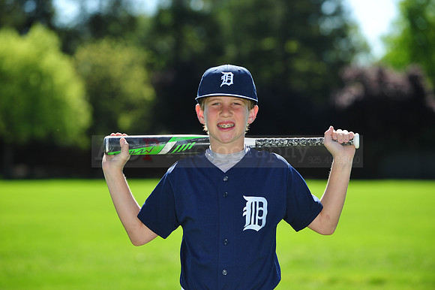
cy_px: 145
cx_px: 218
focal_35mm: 165
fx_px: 1993
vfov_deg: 8.3
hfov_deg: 12.5
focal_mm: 165
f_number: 5
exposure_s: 1/1250
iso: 320
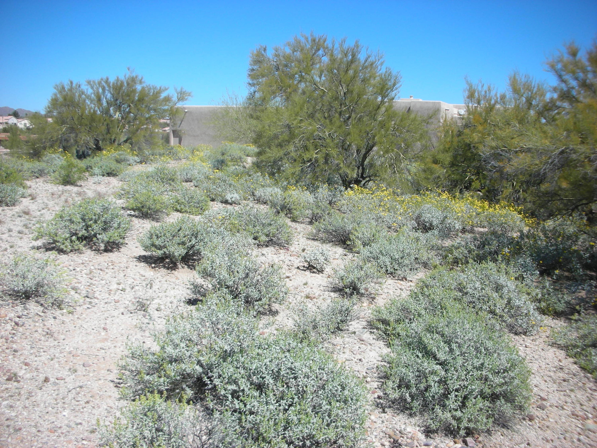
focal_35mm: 35
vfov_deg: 40.7
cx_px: 298
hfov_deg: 52.6
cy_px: 224
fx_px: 604
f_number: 8.5
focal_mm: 5.8
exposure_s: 1/93
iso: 50
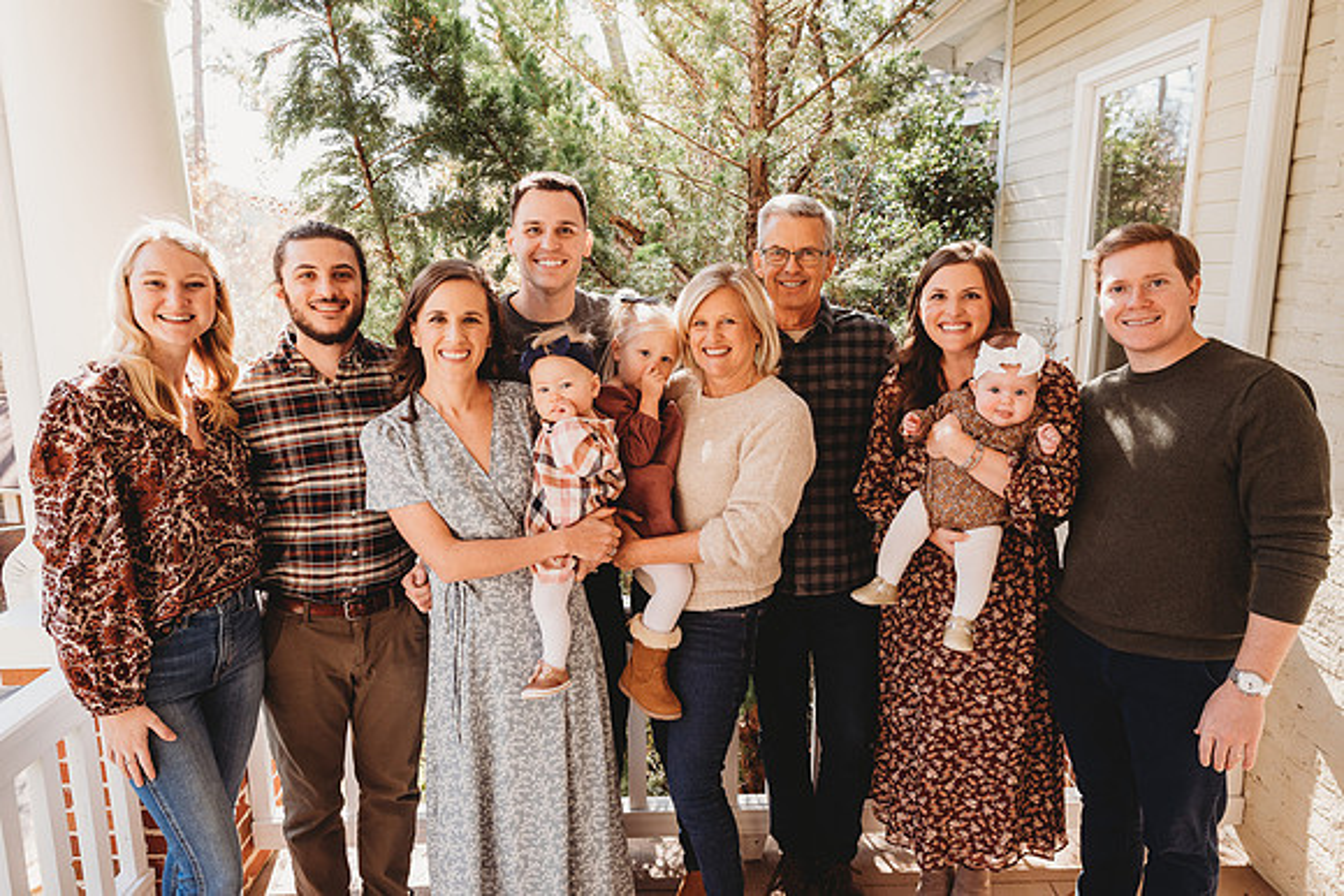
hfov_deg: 73.7
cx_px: 672
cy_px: 448
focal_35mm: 24
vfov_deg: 53.2
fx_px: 896
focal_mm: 24
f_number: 4.5
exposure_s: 1/200
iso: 400
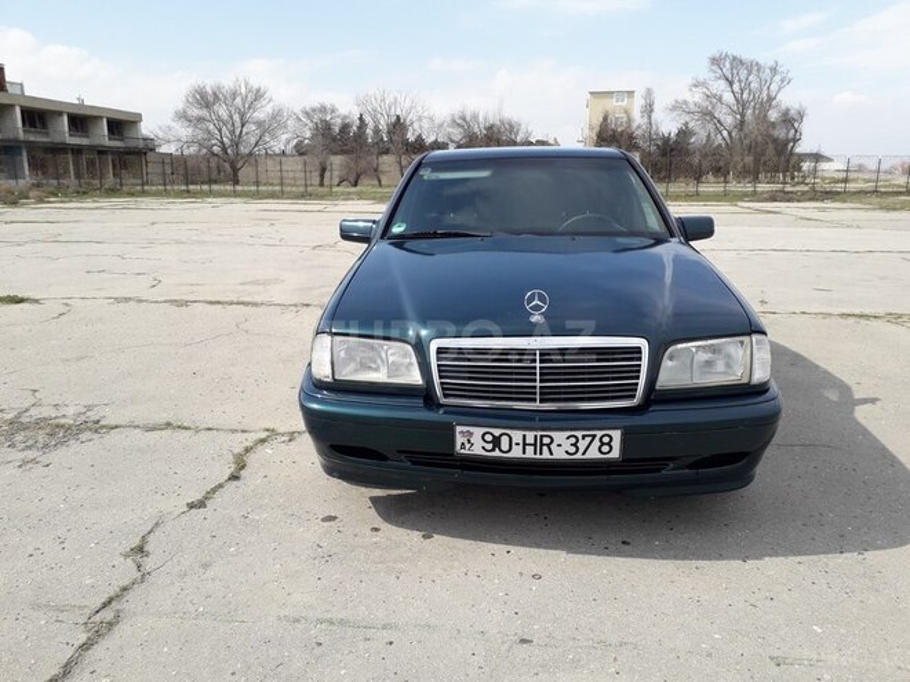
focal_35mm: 27
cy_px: 341
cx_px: 455
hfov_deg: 65.3
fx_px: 710
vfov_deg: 51.4
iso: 40
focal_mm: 3.6
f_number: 1.9
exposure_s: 1/1412
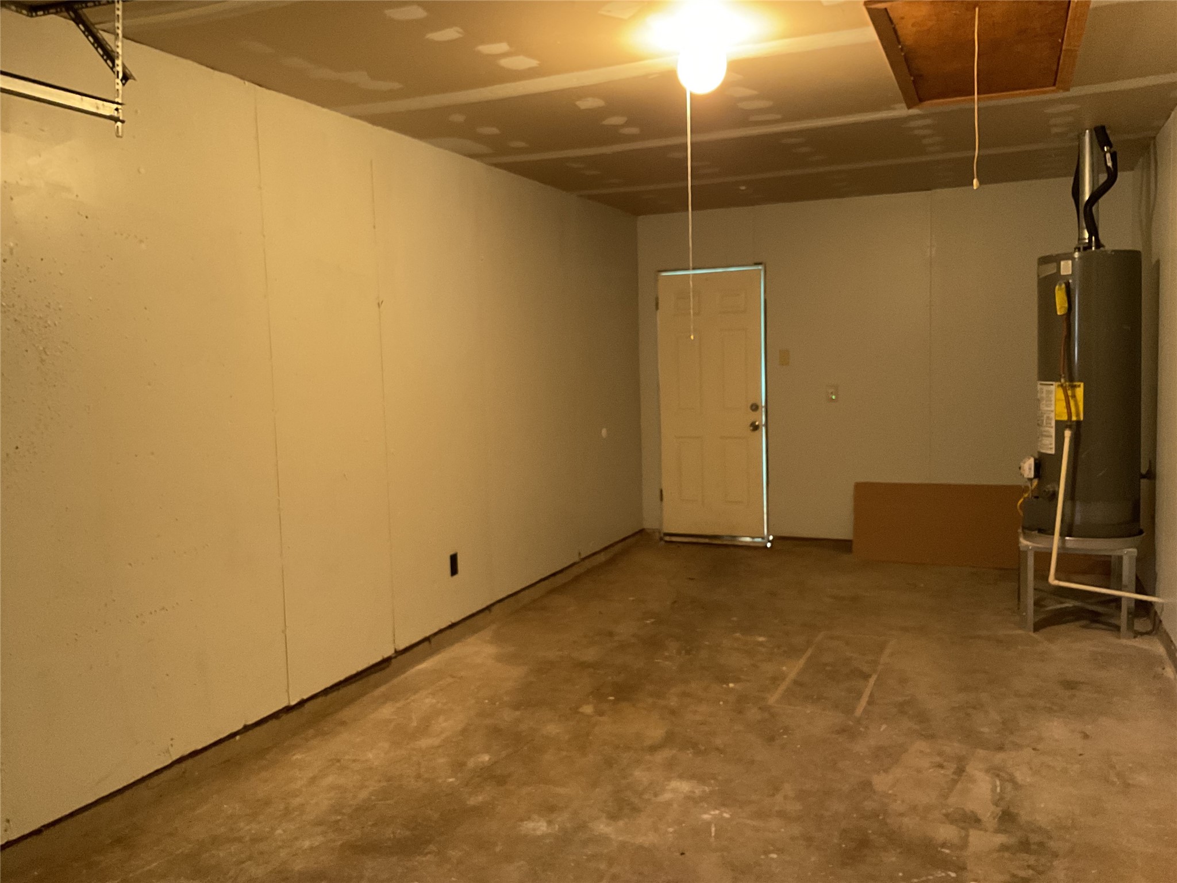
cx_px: 588
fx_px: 986
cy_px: 442
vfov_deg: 48.2
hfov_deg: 61.7
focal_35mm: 29
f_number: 1.8
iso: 250
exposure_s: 1/40
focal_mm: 3
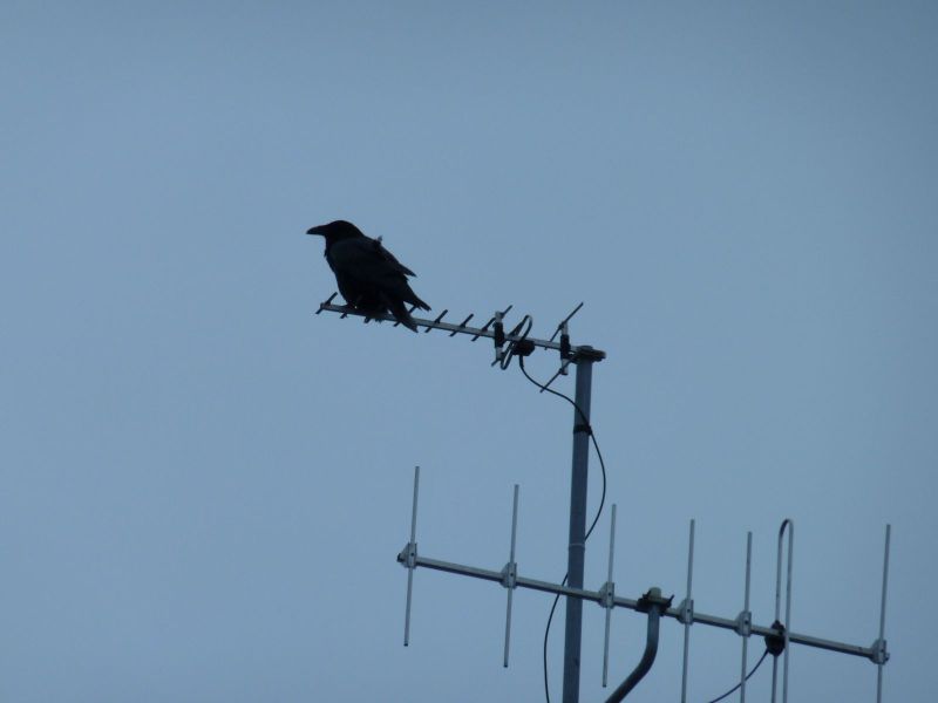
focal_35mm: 300
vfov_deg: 5.0
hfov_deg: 6.6
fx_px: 8129
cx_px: 469
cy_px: 352
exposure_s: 1/1000
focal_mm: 49.2
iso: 80
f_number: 5.6
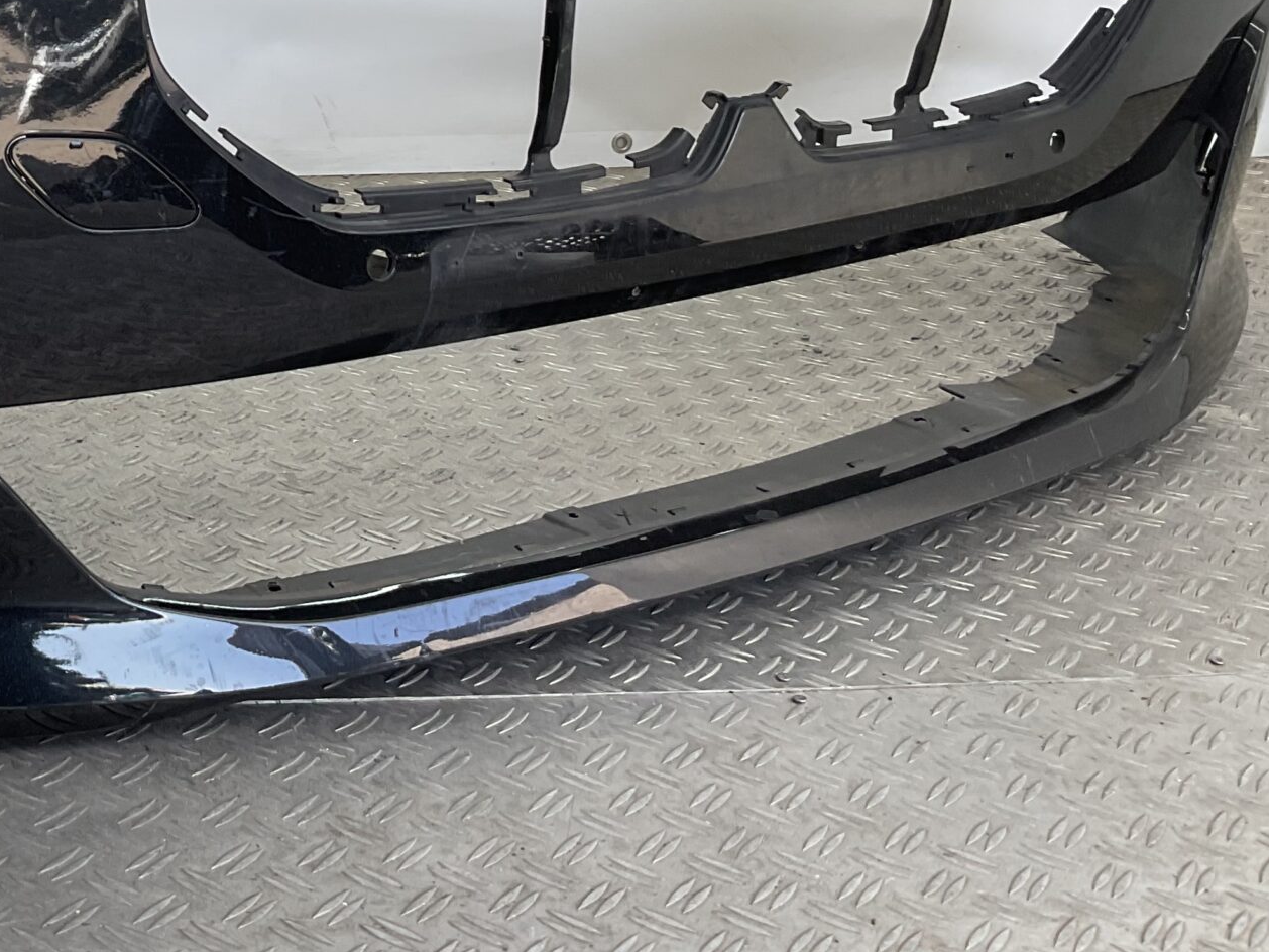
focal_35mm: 59
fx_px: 2163
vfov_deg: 23.8
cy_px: 2
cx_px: 93
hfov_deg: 31.0
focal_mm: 3
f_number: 1.8
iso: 16
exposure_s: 1/133
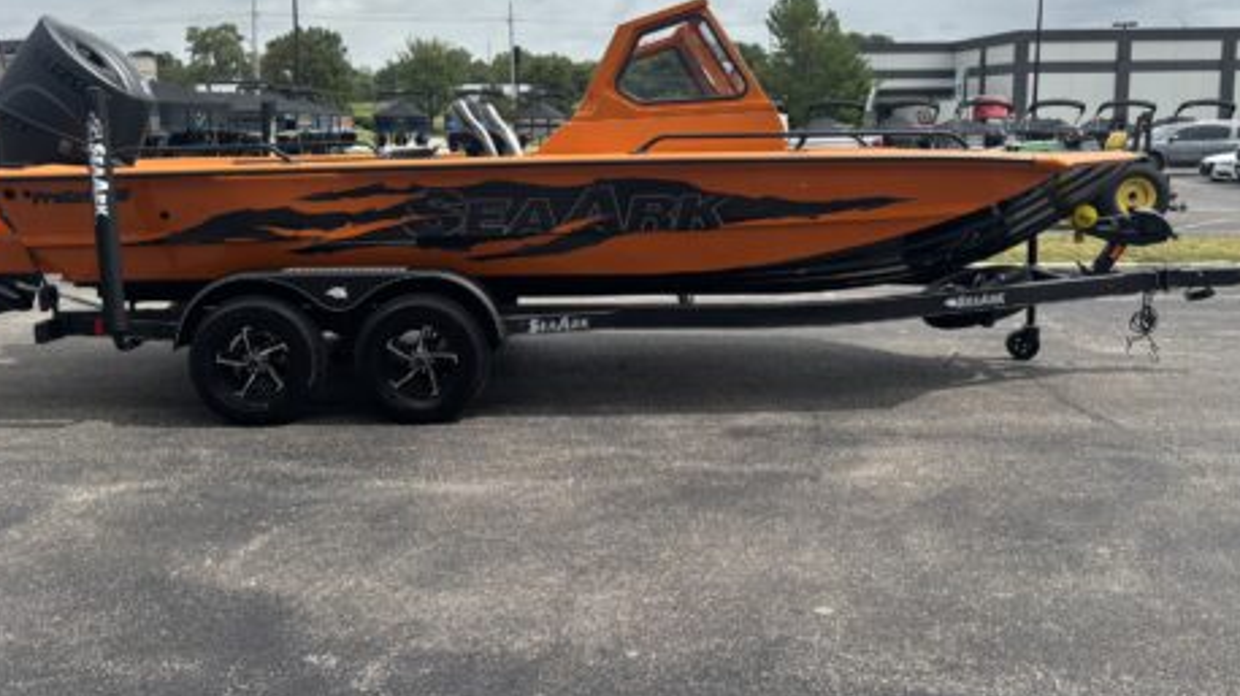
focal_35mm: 33
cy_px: 225
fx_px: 1084
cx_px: 556
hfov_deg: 59.4
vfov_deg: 35.2
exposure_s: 1/5618
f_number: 1.6
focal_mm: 5.96
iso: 50
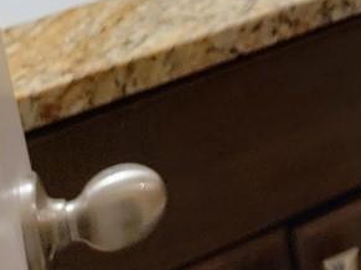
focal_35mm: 132
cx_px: 963
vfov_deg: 9.8
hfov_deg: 11.4
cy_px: -403
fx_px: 1376
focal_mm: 6.7
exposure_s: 1/120
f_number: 1.8
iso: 320
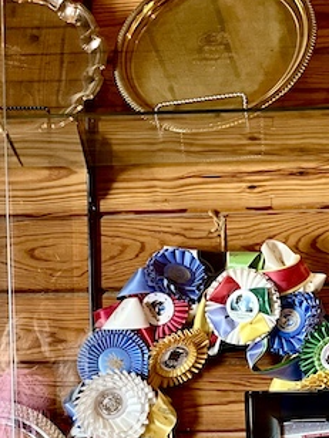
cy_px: 471
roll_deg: +2.3
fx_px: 824
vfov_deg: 27.5
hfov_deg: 22.4
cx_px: 88
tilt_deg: -6.6
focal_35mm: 65
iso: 250
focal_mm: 5.1
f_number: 1.6
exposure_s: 1/60
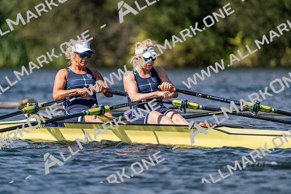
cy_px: 97
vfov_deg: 2.5
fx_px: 4374
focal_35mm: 541
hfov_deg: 3.8
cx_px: 146
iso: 250
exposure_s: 1/2000
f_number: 6.3
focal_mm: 541
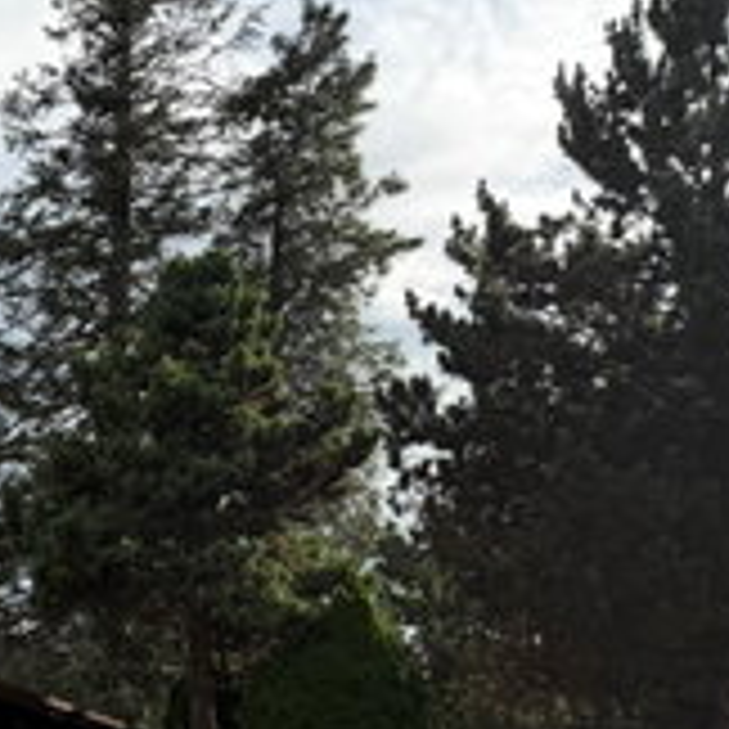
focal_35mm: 67
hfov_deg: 21.6
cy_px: 680
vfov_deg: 24.8
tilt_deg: +3.9
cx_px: -360
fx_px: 1596
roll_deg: -1.5
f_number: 1.78
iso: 100
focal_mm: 6.76
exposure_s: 1/4673
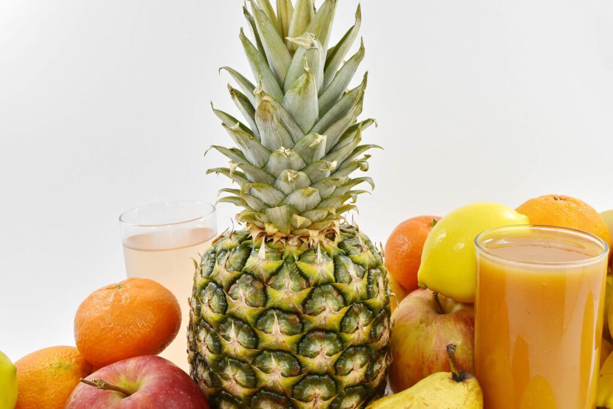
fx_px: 562
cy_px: 204
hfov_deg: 57.2
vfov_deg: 40.0
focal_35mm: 33
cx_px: 306
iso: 100
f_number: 9
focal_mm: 22
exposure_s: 1/100
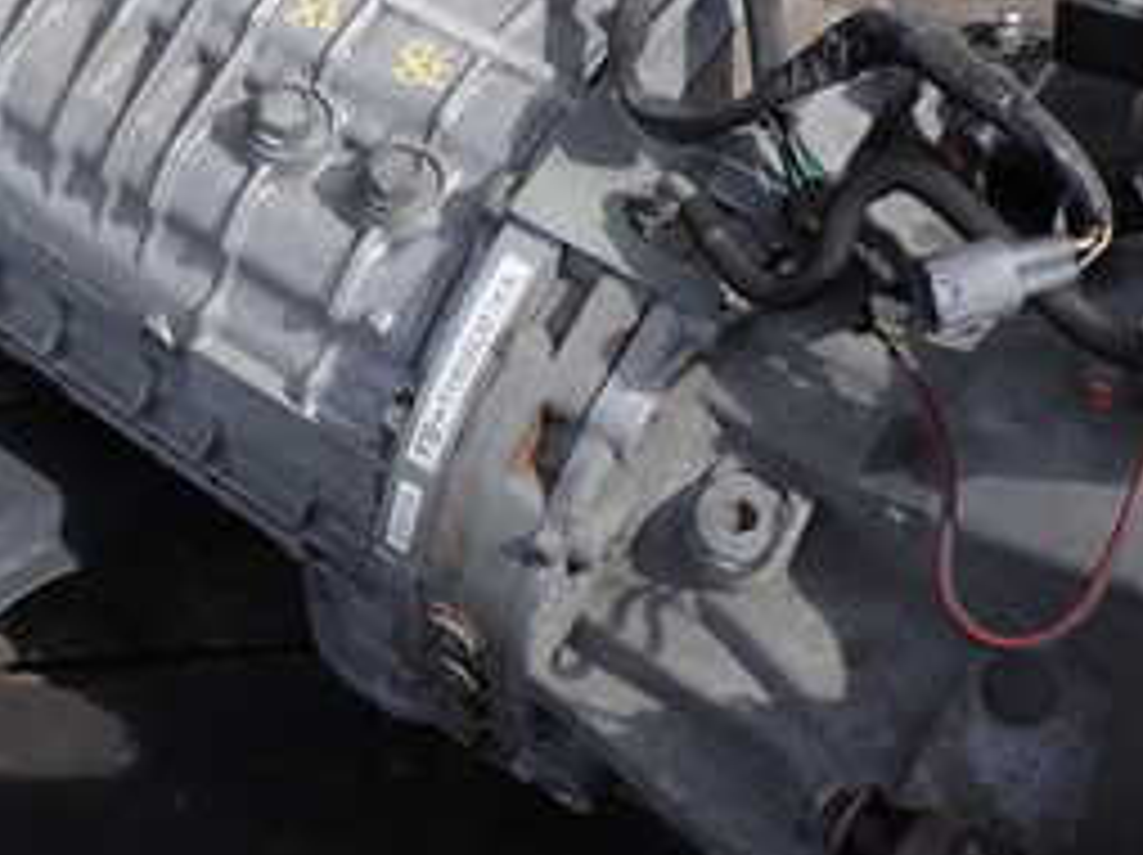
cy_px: 248
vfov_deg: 20.6
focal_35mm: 71
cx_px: 446
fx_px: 2342
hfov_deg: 27.4
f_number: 3.2
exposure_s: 1/800
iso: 100
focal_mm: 5.4
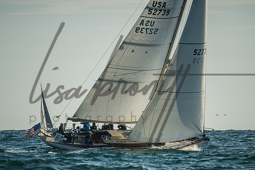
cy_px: 116
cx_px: 121
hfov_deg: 3.8
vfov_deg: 2.5
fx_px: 3882
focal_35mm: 548
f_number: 5.6
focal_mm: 400
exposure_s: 1/5000
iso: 400
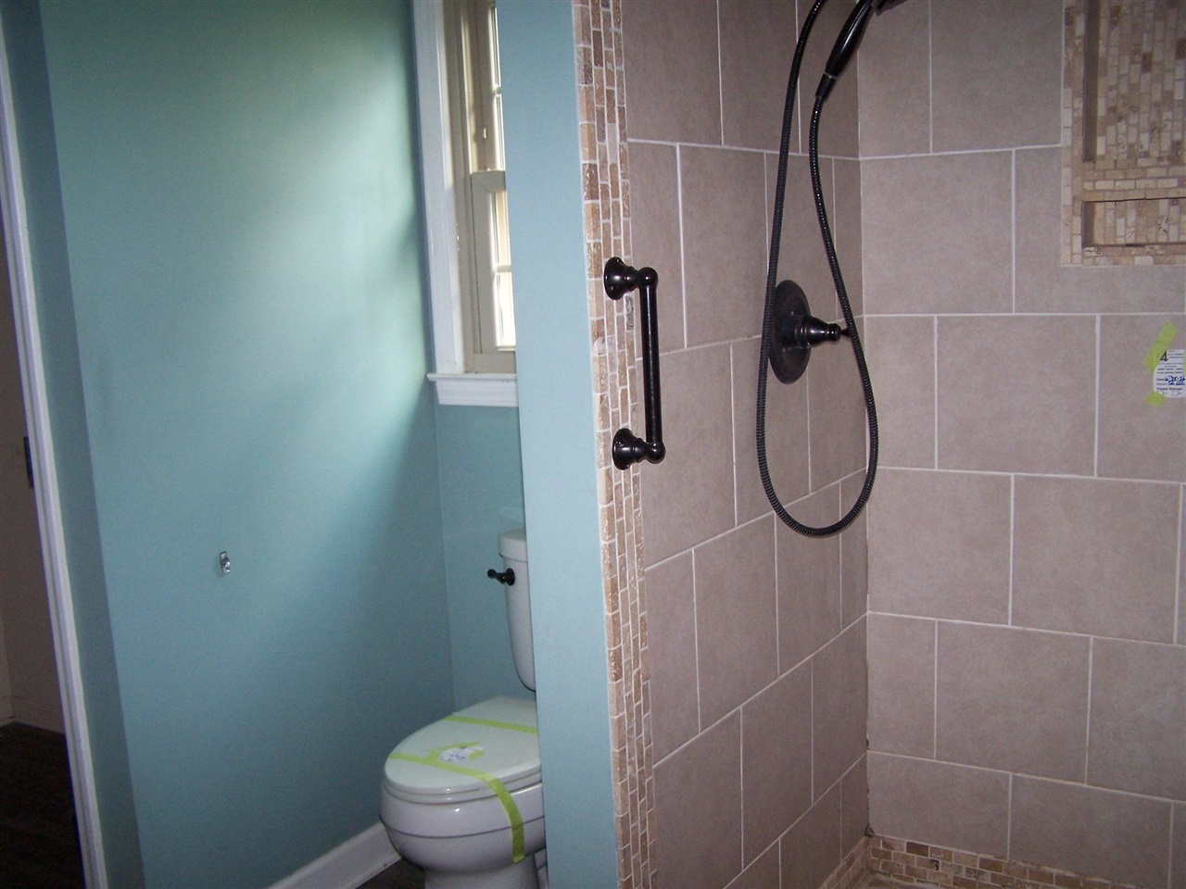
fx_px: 1302
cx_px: 593
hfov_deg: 49.0
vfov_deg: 37.7
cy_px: 444
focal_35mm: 38
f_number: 2.8
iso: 140
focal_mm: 6.3
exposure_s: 1/60
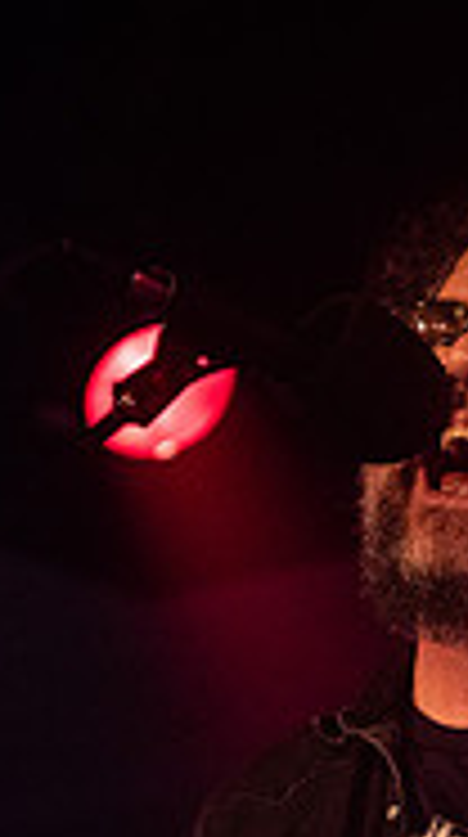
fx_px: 5075
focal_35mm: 229
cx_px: 396
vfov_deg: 9.4
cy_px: 713
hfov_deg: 5.3
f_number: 3.2
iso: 2500
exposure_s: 1/100
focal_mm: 70
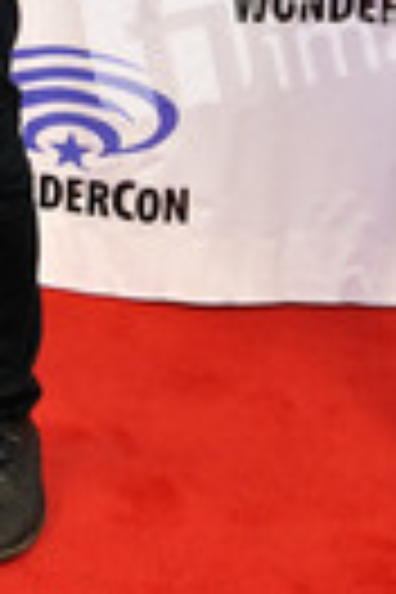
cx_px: -97
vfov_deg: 17.4
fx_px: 1798
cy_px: -212
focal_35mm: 109
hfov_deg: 12.2
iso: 1000
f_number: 4.5
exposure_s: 1/60
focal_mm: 24
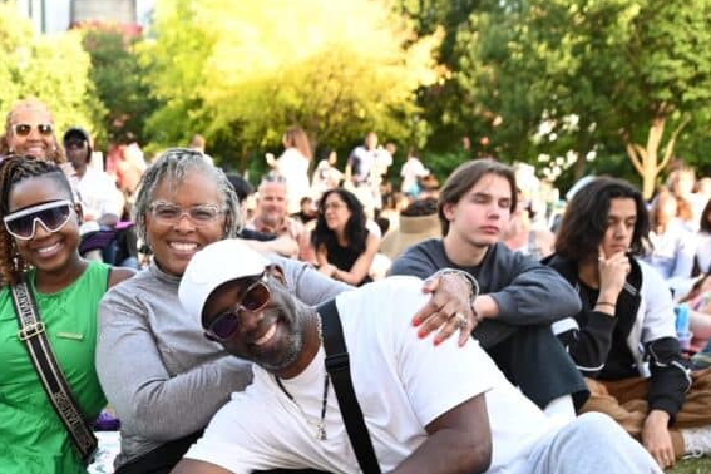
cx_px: 137
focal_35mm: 56
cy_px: 399
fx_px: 1106
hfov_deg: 34.5
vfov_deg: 23.7
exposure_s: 1/160
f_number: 3.5
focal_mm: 31
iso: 320
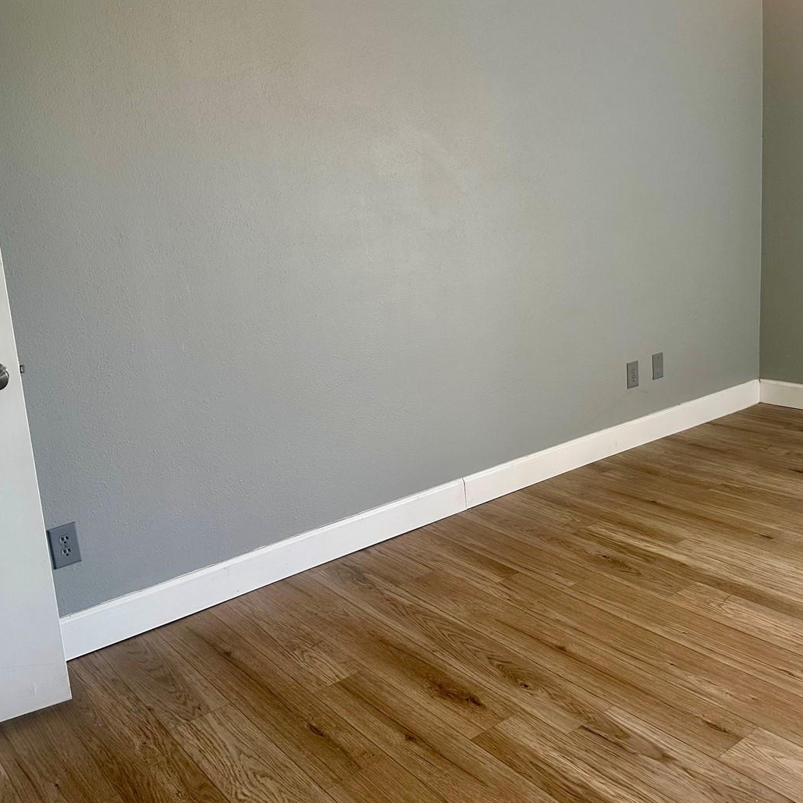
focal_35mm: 33
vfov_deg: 49.6
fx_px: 866
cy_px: 351
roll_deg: +3.7
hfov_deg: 49.7
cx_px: 428
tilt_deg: -11.2
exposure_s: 1/120
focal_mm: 6.86
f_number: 1.78
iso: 160
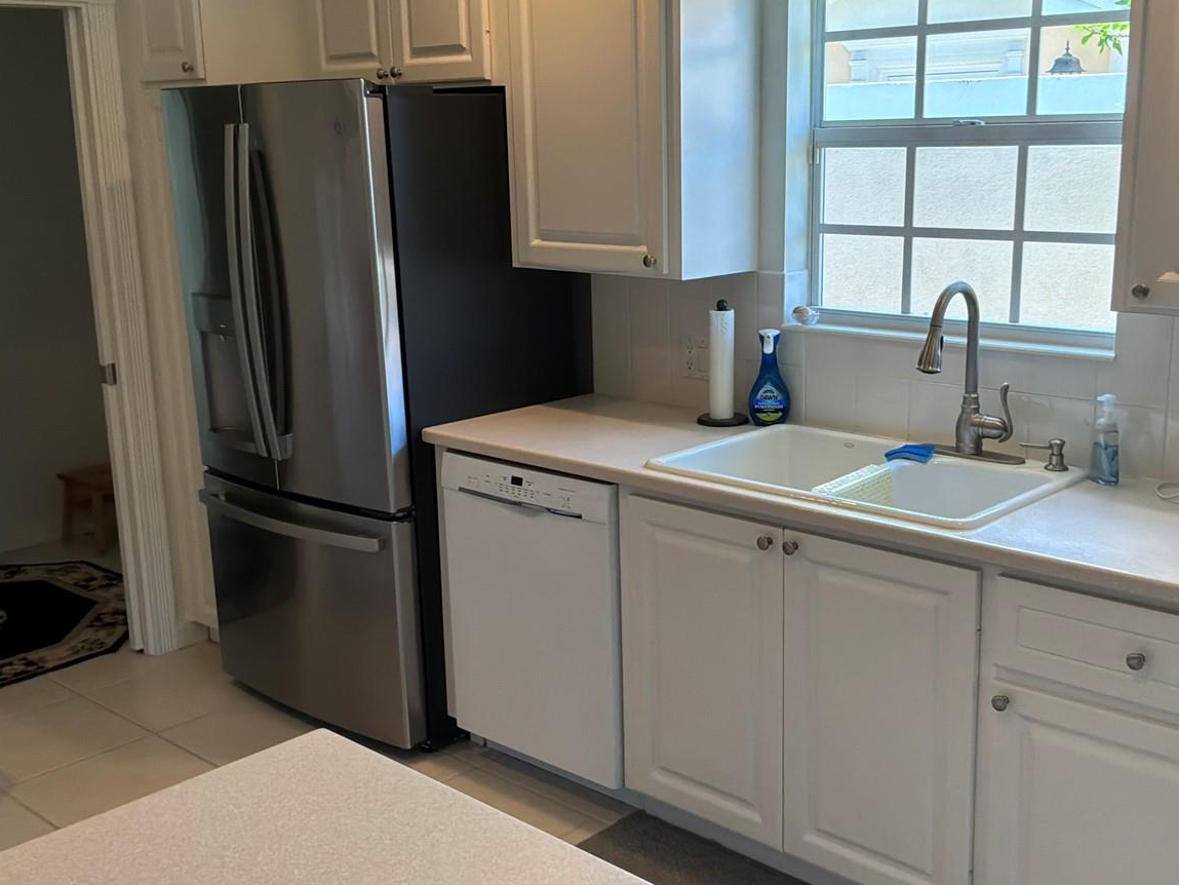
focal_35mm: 39
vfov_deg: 36.8
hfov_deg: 47.8
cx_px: 646
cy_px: 458
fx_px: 1328
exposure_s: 1/120
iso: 80
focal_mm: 3
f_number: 1.8
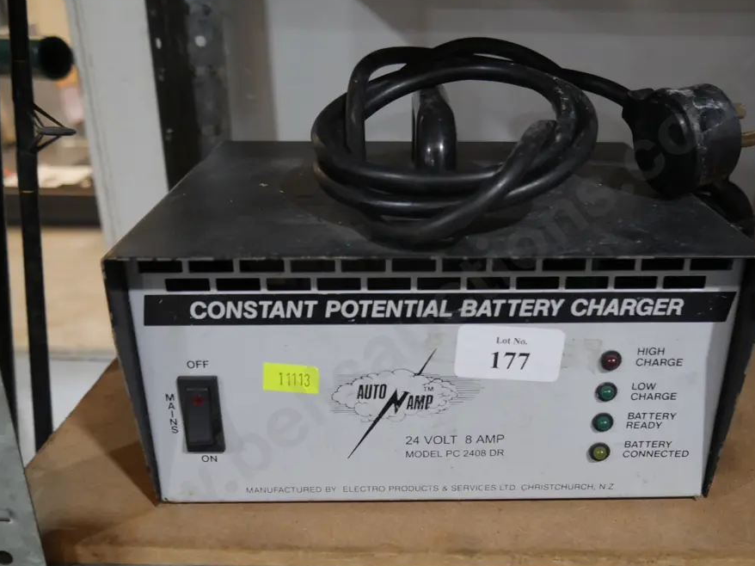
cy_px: 324
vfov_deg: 40.6
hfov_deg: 52.5
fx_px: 763
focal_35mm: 35
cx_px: 424
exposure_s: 1/60
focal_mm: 15
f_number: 3.6
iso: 800
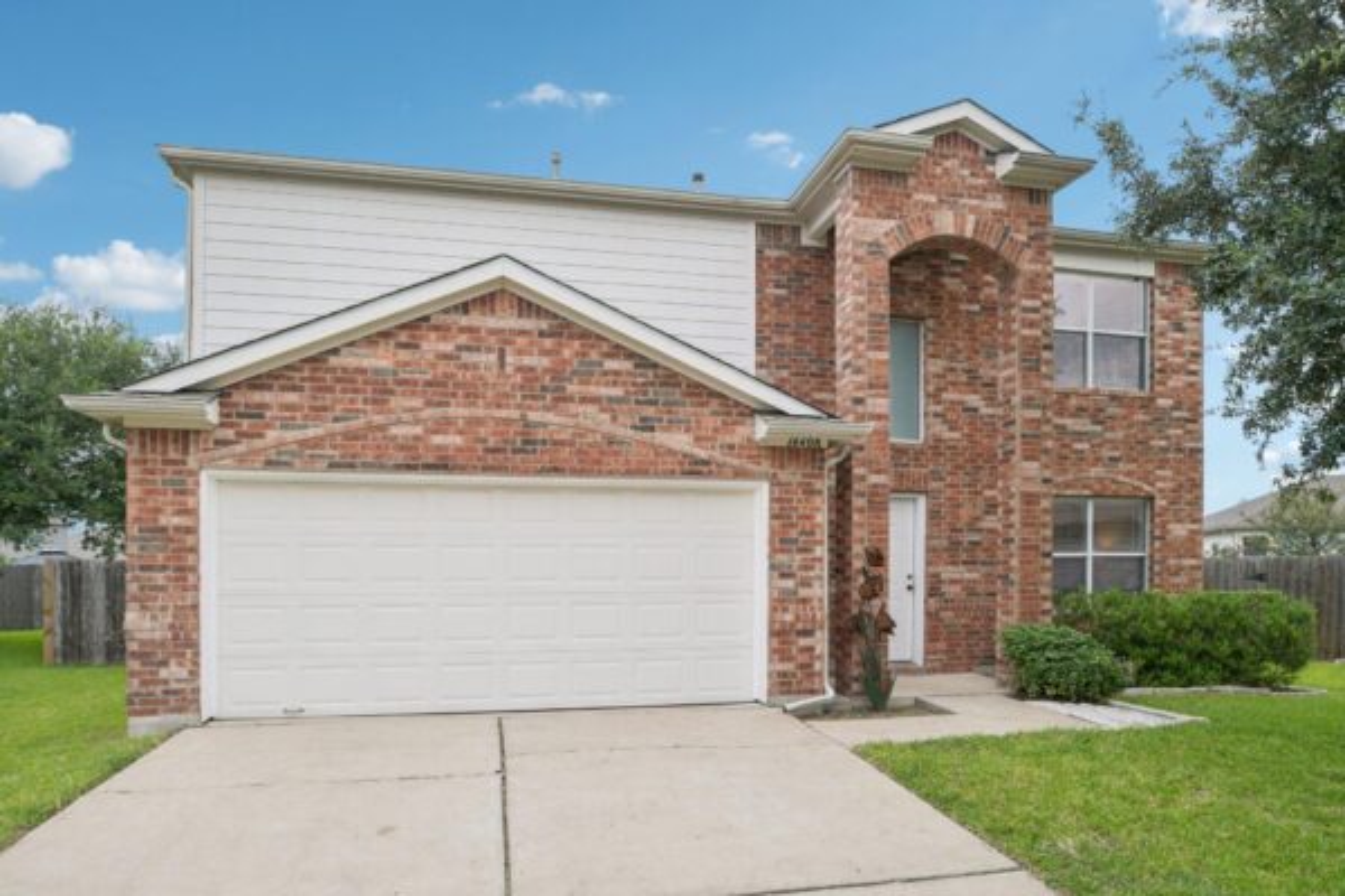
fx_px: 785
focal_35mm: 21
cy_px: 448
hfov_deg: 81.2
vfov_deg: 59.5
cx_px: 672
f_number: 8
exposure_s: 1/320
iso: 400
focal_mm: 14
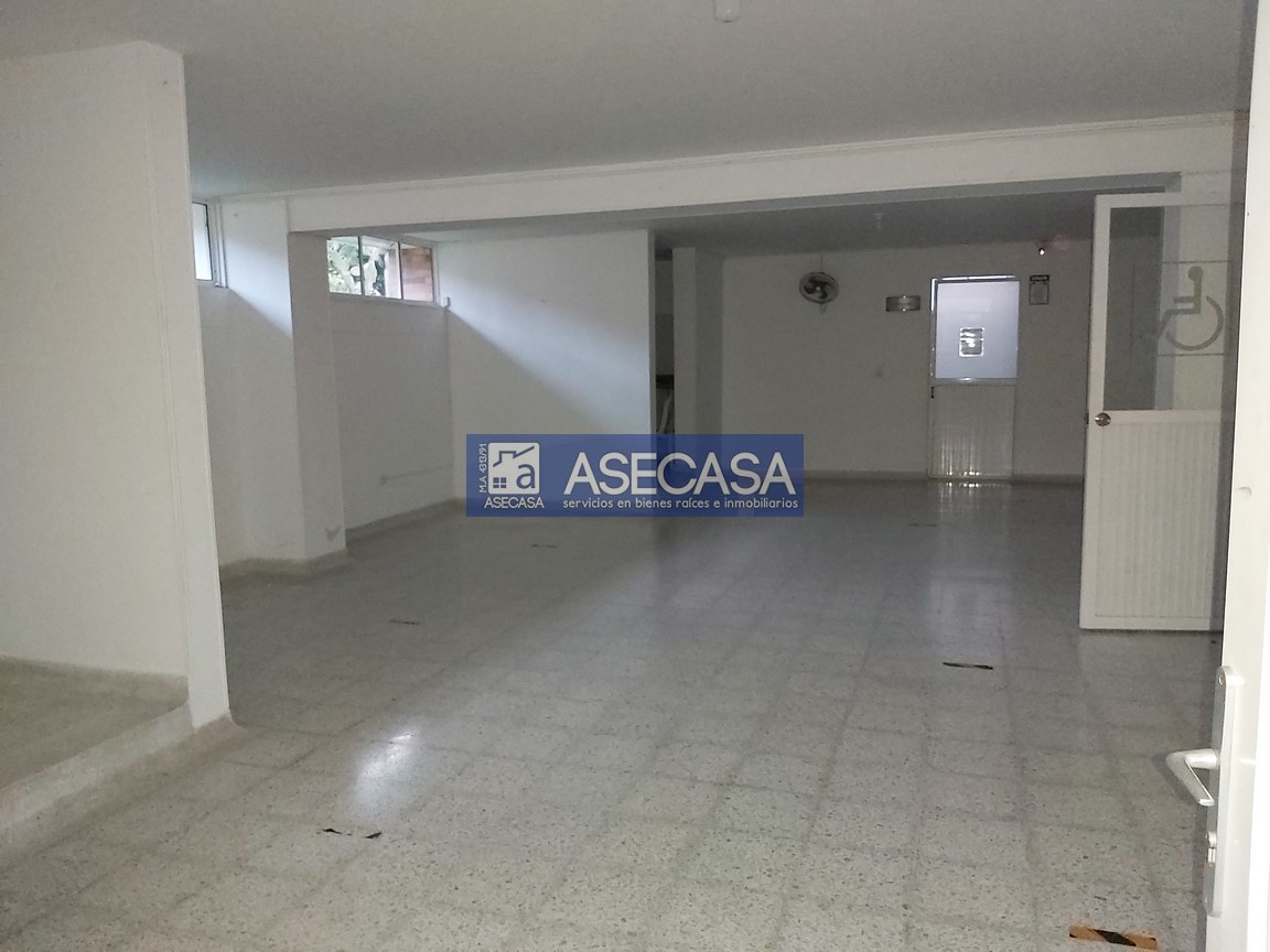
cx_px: 635
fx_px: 954
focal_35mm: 26
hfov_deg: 67.3
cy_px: 476
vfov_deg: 53.1
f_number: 1.7
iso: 800
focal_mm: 3.92
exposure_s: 1/17
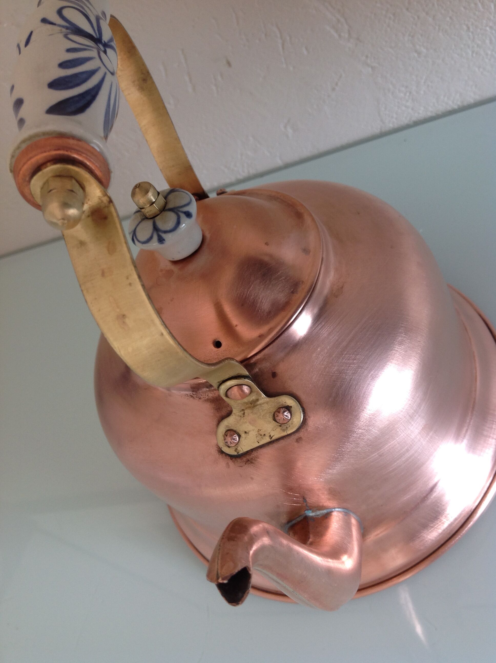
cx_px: 248
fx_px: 670
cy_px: 332
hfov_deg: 40.6
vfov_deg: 52.7
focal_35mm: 35
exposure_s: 1/40
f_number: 2.4
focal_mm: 4.28
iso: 50
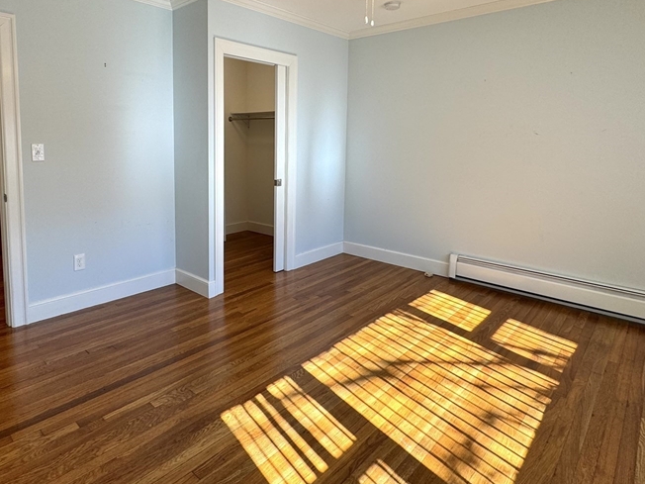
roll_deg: -0.5
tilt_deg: -5.7
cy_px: 175
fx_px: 410
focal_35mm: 22
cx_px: 277
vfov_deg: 60.1
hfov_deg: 76.0
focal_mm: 2.22
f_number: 2.2
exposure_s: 1/120
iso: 64
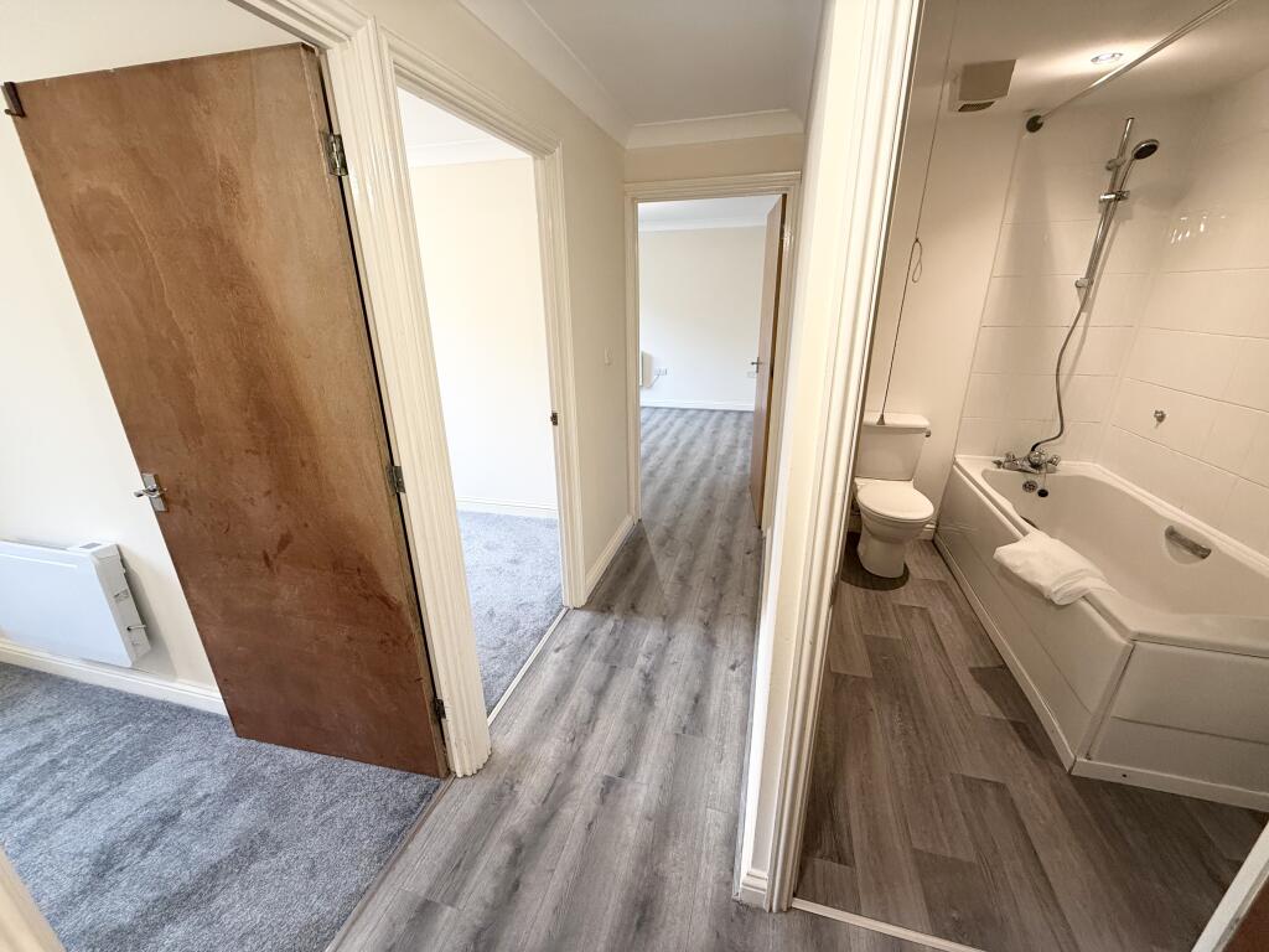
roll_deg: +0.8
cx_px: 634
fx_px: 513
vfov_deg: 85.7
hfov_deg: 102.1
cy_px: 476
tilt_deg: -19.5
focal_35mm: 14
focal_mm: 2.22
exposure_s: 1/100
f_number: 2.2
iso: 250
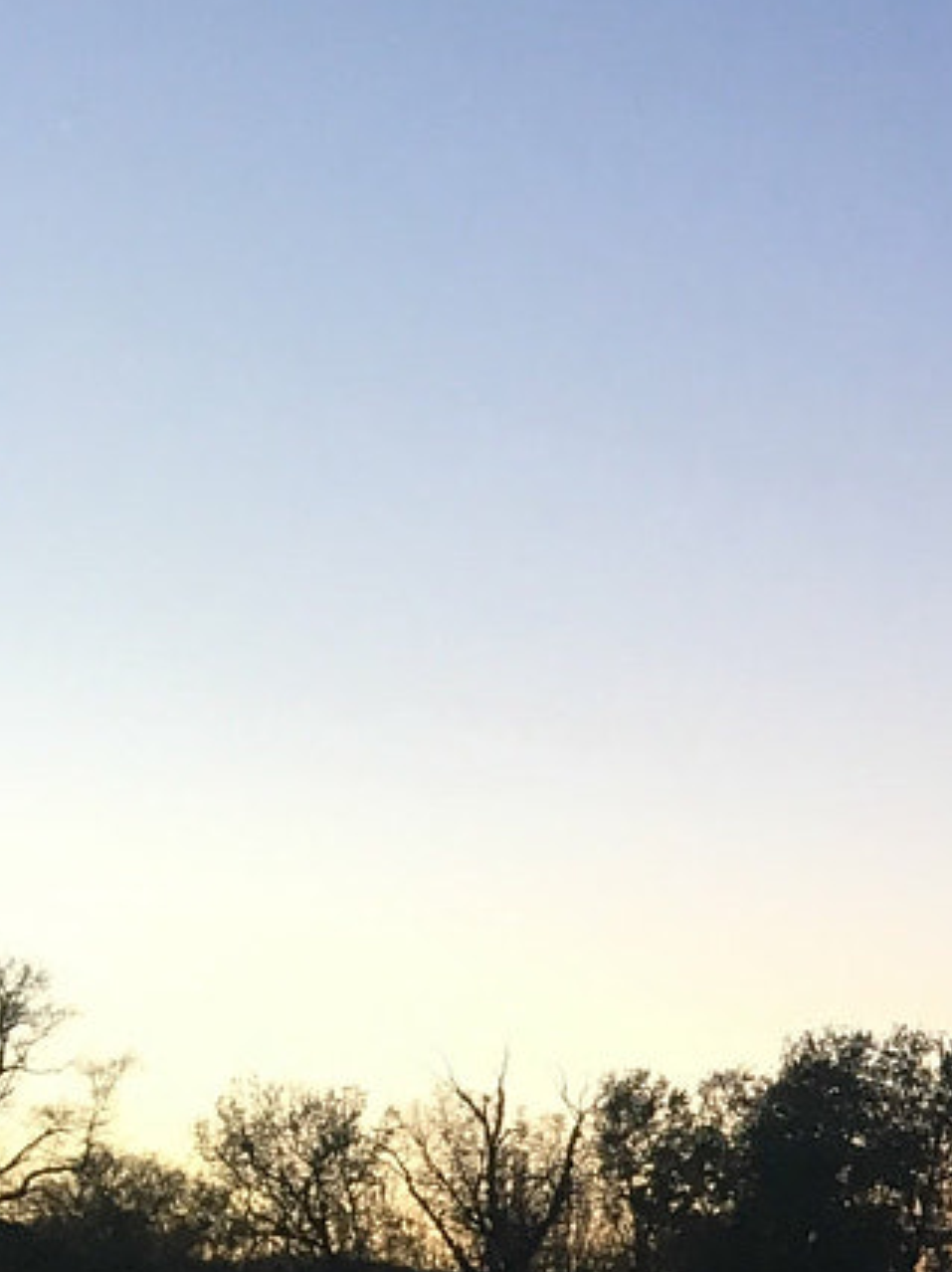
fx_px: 4001
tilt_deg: +3.6
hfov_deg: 12.5
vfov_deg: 17.6
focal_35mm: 109
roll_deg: -0.6
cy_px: 1314
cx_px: 1671
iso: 40
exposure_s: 1/33
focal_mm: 4.15
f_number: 2.2
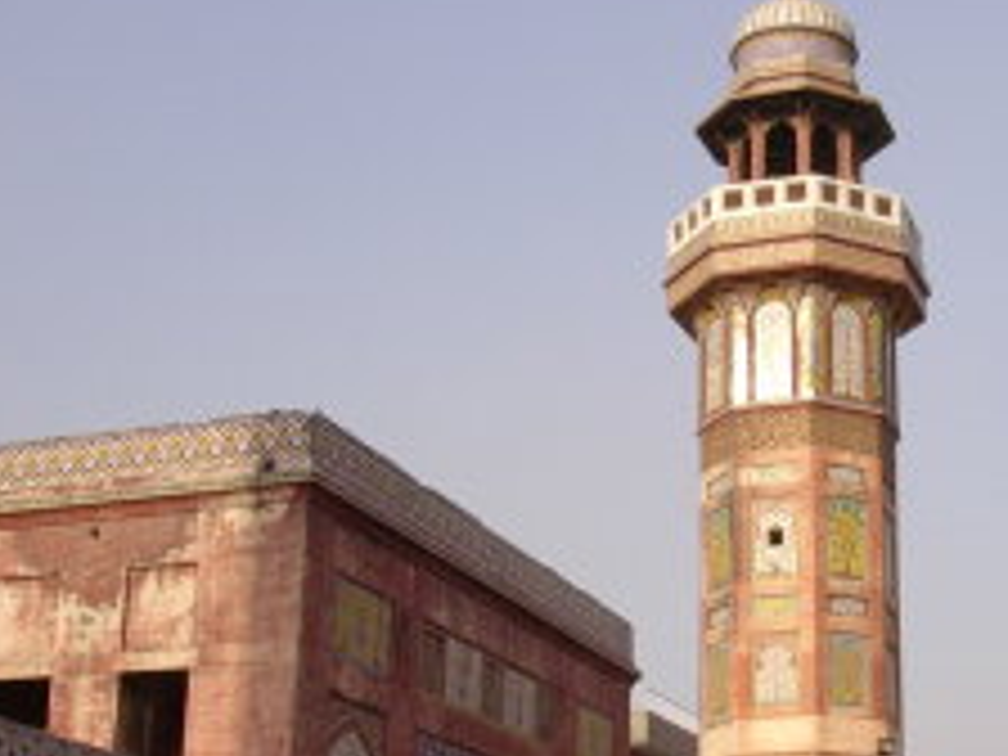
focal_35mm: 66
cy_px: 572
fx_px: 1922
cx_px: 774
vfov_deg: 22.0
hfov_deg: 28.9
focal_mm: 5.6
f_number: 5.4
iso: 70
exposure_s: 1/279
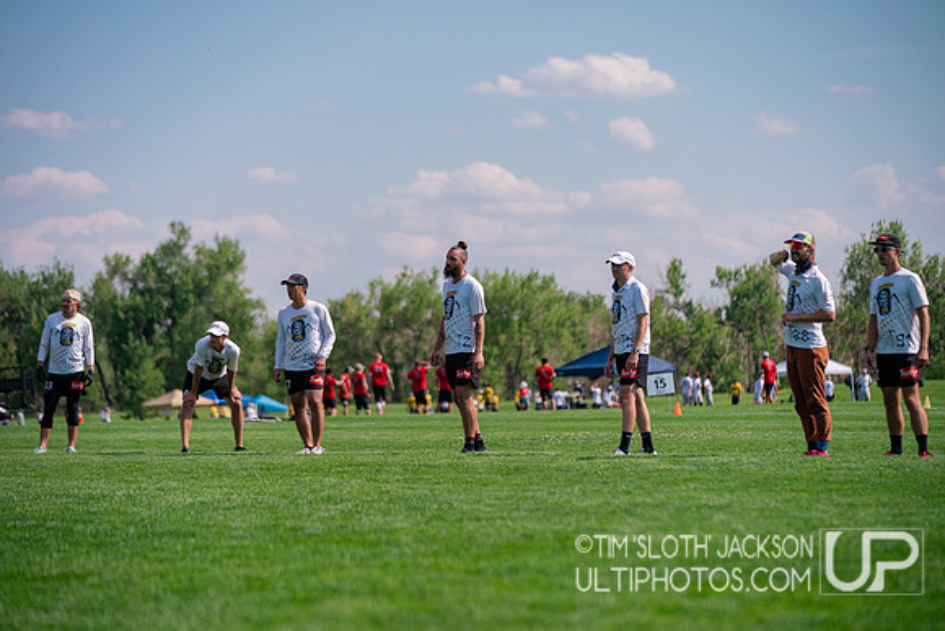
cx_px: 472
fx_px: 3151
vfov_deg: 11.4
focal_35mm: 120
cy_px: 316
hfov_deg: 17.1
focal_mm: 120
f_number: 2.8
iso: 640
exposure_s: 1/16000
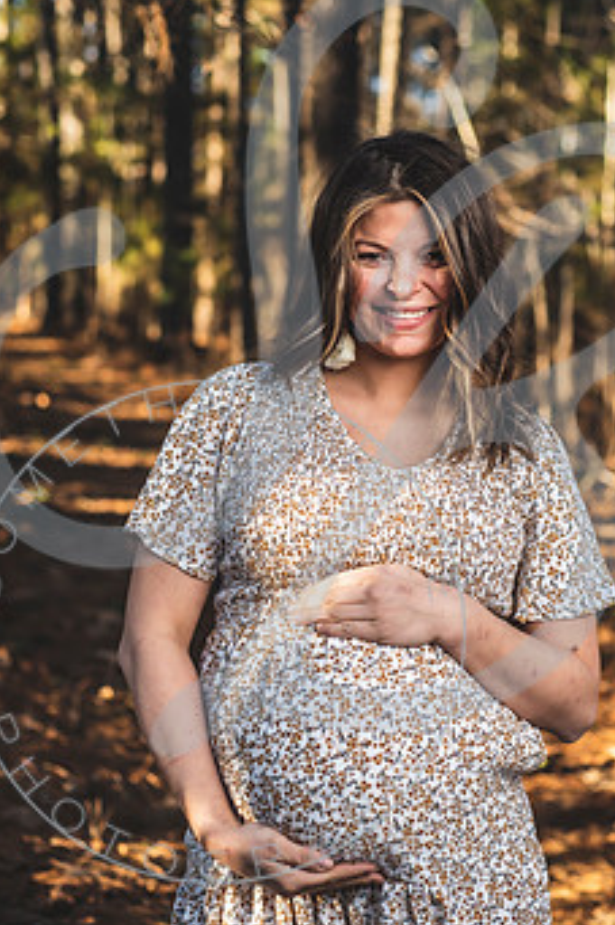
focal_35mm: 66
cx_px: 336
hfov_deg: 20.6
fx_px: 1693
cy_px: 426
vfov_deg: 30.5
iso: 100
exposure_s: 1/200
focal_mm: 50
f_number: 2.8
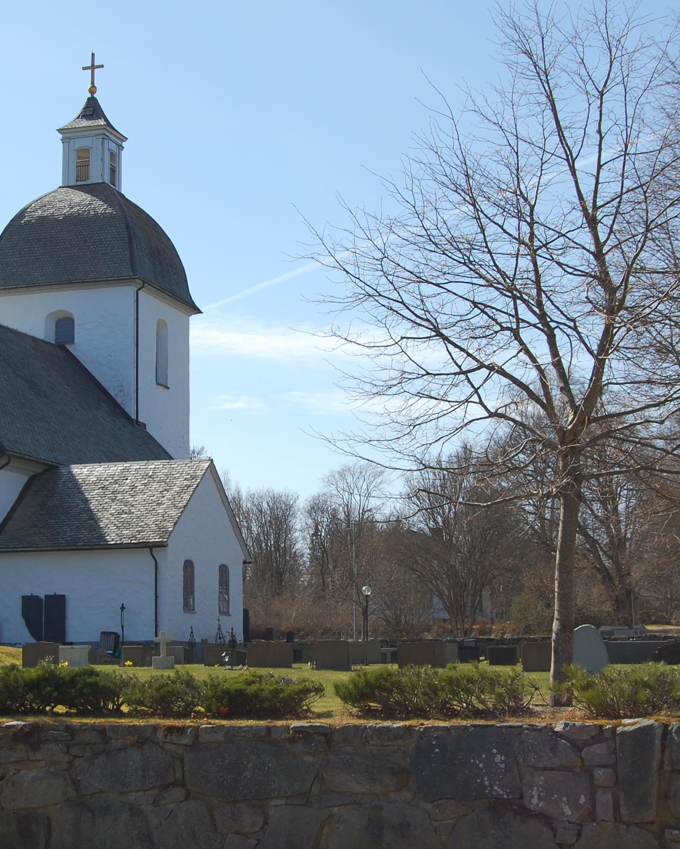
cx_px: 223
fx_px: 1881
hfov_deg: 20.4
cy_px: 406
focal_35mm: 75
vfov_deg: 25.4
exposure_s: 1/320
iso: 200
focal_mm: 31
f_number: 9
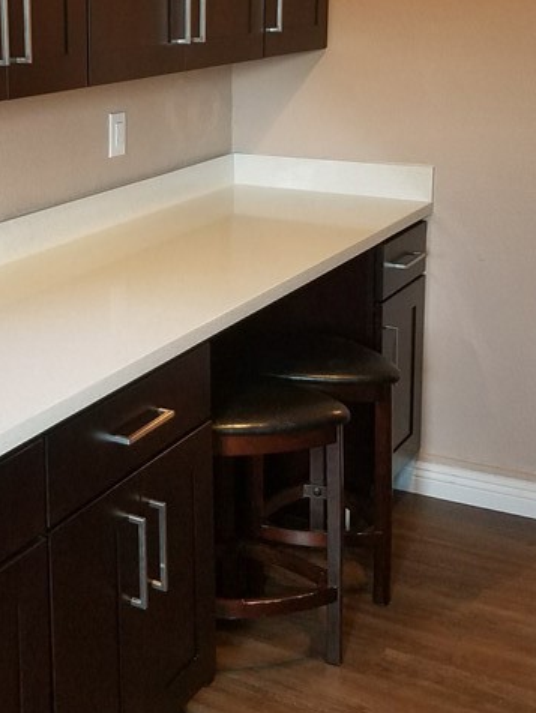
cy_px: 189
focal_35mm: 56
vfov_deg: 33.7
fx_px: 1155
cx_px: 68
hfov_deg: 25.4
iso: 200
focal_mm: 4.2
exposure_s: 1/24
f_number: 1.7
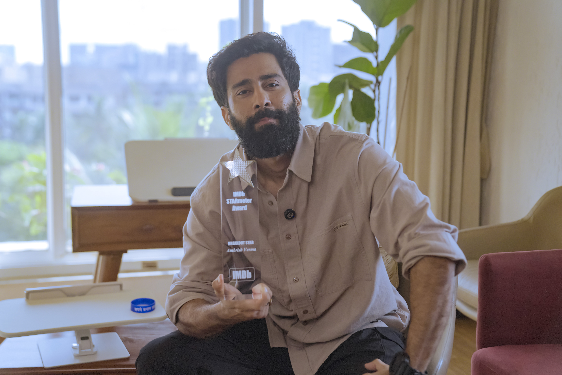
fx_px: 734
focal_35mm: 47
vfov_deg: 28.7
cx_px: 281
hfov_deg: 41.9
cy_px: 188
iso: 1600
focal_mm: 47
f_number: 2.8
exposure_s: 1/160
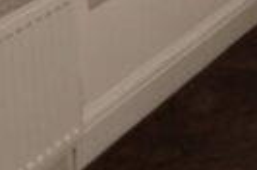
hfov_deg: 11.4
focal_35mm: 139
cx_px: 678
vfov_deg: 9.1
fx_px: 990
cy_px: -190
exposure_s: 1/50
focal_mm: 6.7
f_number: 3.5
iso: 200
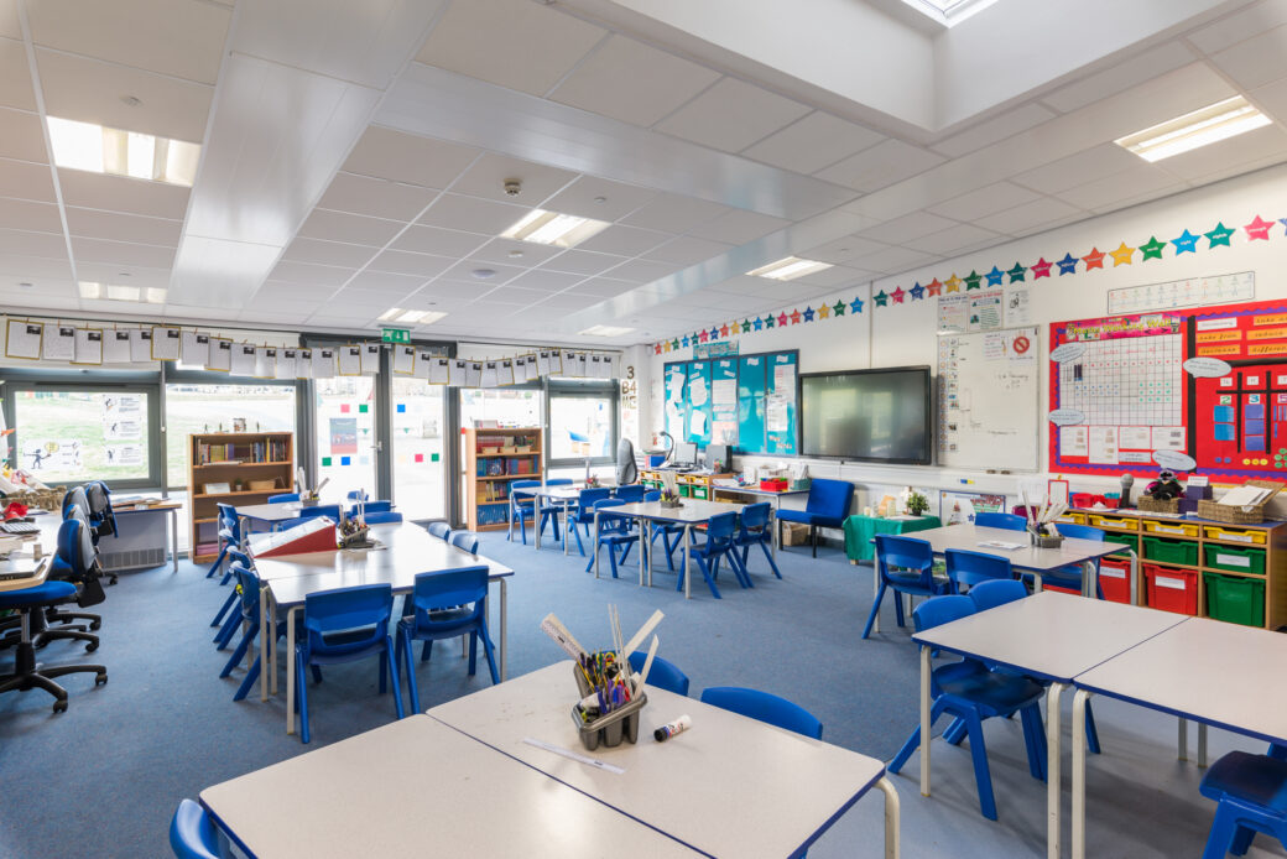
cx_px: 644
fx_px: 679
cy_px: 430
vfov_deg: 64.6
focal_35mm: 19
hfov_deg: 86.9
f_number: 9
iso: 100
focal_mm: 19
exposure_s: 1/1.67
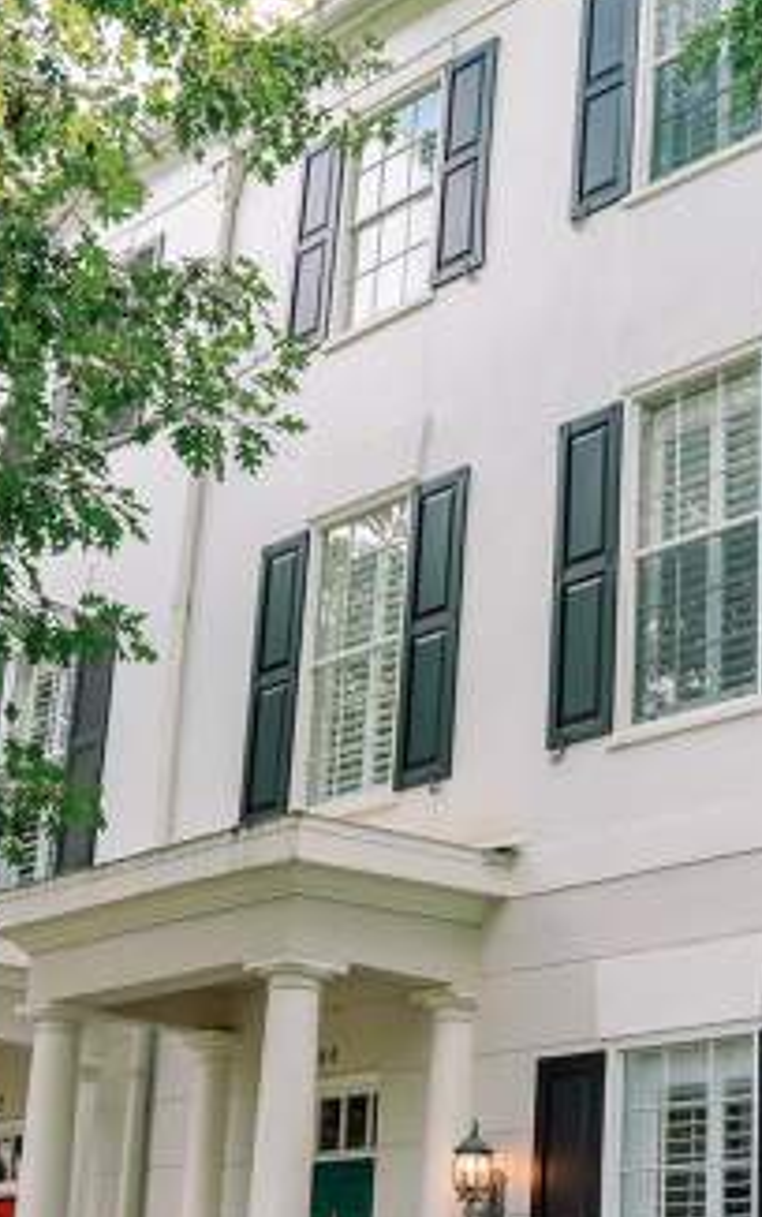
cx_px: 721
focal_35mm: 60
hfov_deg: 21.1
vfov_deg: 33.7
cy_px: 823
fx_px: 1992
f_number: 2.8
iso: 125
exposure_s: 1/320
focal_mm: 24
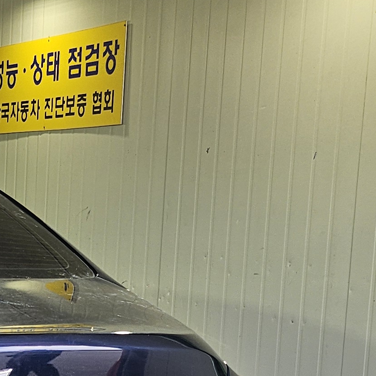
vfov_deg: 16.7
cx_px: -108
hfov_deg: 16.2
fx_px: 1253
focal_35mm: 102
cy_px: 368
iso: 50
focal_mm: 5
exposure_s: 1/136
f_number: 1.8
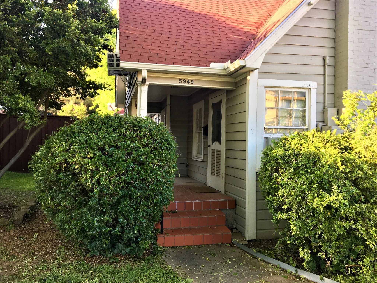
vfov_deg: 48.2
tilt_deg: +0.9
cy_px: 142
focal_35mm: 29
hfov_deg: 61.7
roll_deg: -0.9
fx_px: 316
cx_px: 188
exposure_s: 1/120
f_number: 2.2
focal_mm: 4.15
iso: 40
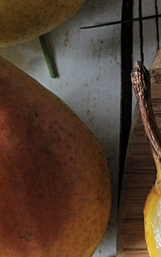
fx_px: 1298
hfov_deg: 6.3
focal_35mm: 185
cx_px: 540
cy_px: 254
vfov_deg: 11.2
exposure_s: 1/40
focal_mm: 24
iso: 800
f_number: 4
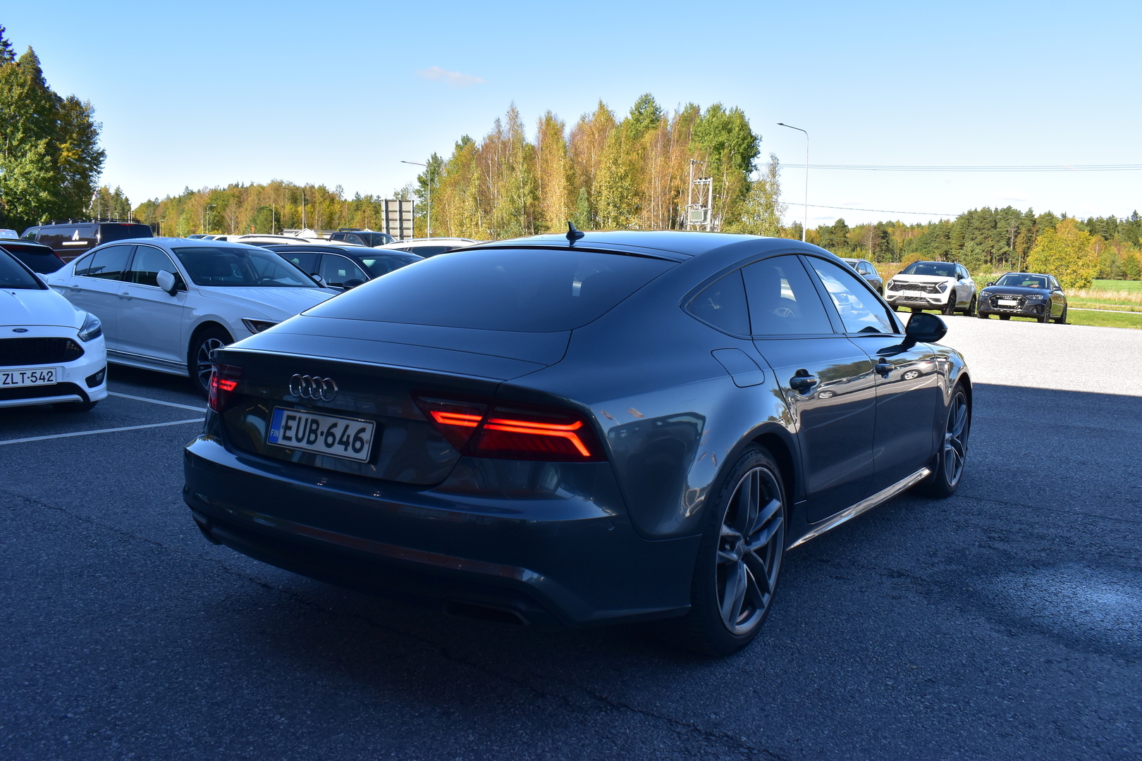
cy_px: 380
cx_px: 571
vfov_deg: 43.6
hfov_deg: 61.9
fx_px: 952
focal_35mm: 30
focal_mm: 20
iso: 400
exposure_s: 1/350
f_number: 11
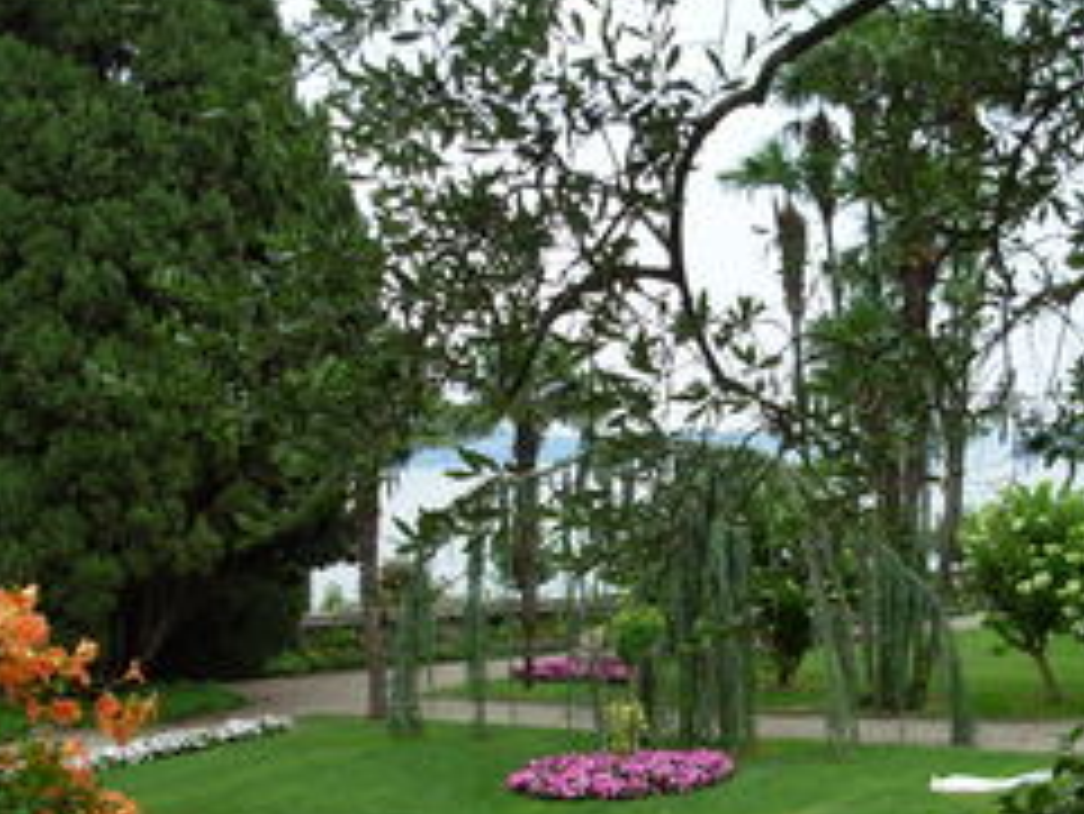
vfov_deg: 23.3
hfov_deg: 30.6
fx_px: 1974
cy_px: 468
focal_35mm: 63
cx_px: 675
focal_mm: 6.3
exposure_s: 1/527
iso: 50
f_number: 2.9
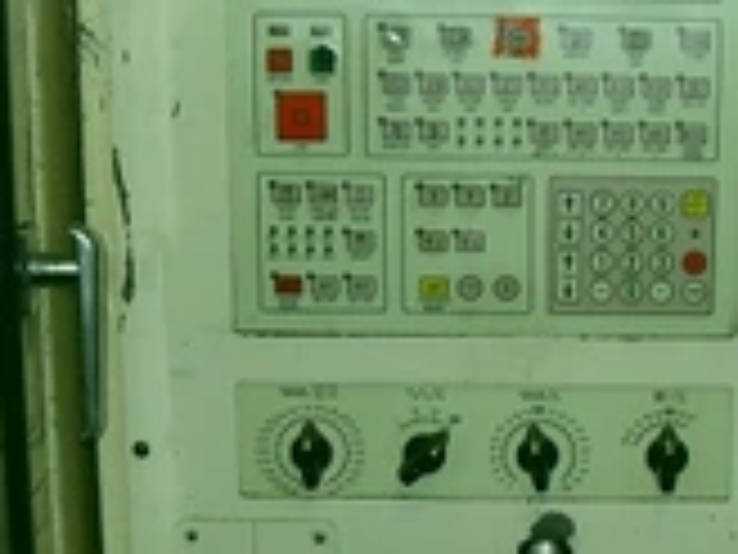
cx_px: 598
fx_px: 1770
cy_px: 171
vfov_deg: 17.7
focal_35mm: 83
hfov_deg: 23.2
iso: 100
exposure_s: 1/45
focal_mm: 6.3
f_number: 2.8
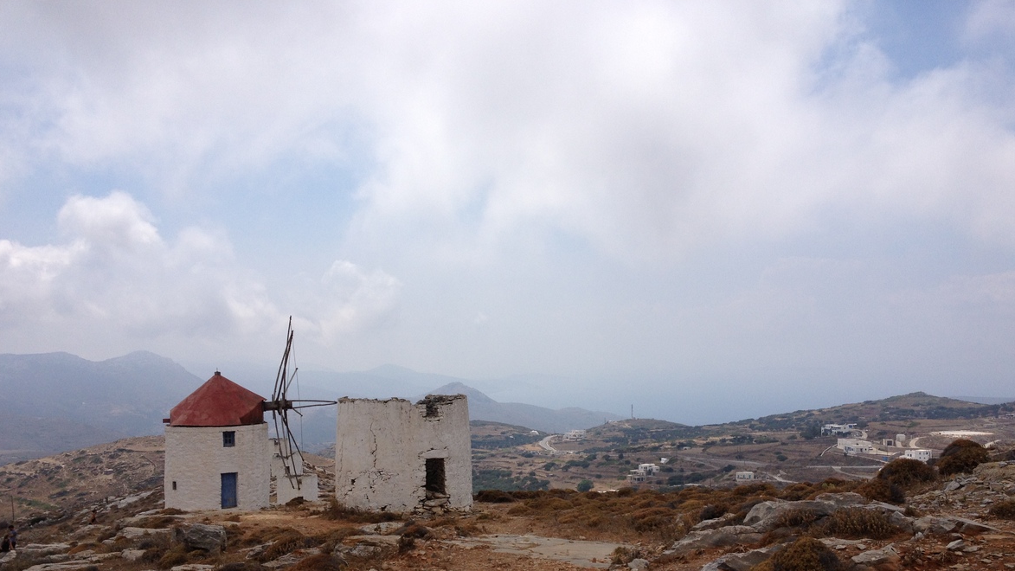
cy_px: 388
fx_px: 1050
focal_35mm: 39
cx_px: 513
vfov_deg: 30.2
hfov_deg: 51.6
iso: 50
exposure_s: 1/3247
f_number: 2.4
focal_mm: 4.28
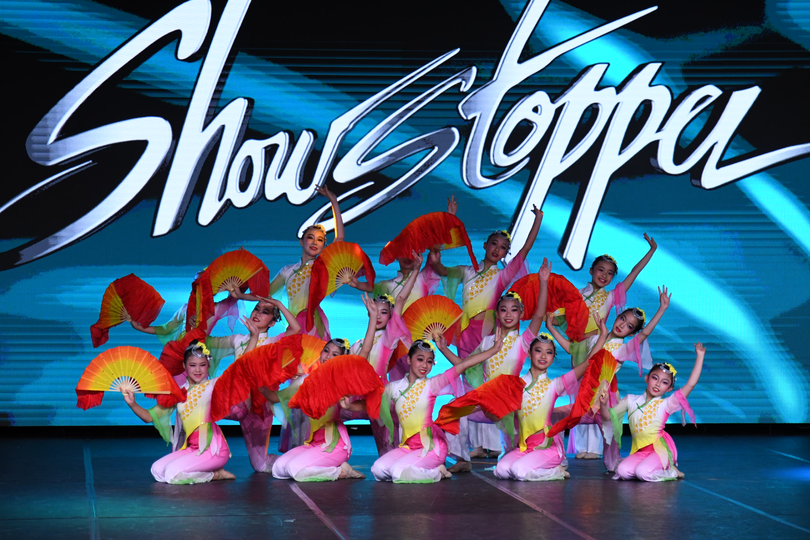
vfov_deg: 9.9
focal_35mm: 138
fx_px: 3105
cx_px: 405
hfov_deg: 14.9
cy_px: 270
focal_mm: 92
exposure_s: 1/800
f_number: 4
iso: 2000
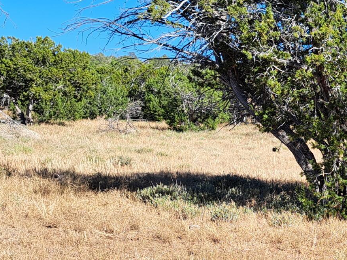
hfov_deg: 21.3
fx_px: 822
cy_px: 214
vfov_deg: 17.8
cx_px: 464
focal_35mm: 82
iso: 50
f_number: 1.8
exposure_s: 1/693
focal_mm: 5.23
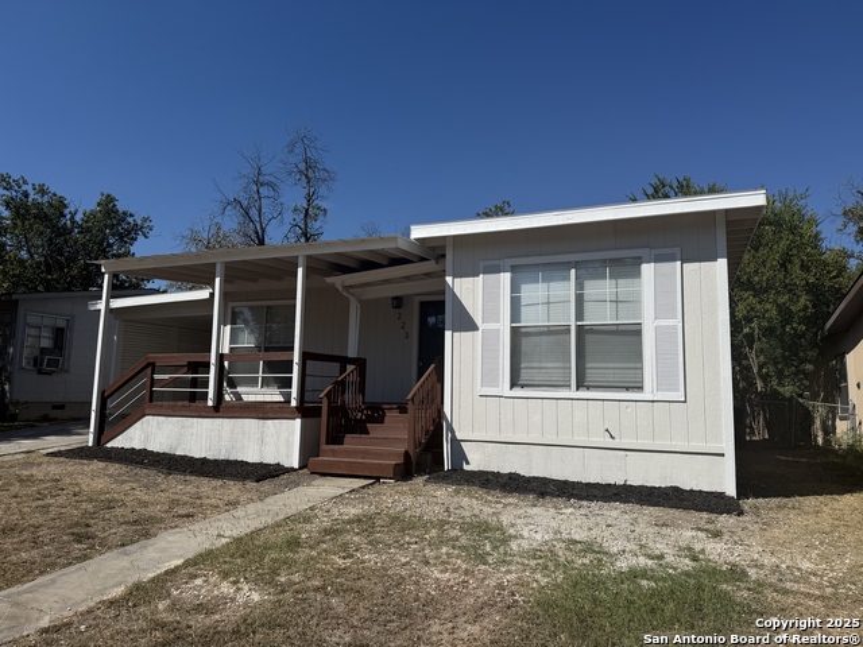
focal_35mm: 24
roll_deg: -0.5
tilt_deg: +8.3
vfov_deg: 56.8
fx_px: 598
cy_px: 324
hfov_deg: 71.6
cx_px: 432
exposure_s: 1/8130
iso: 80
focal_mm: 6.76
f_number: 1.78
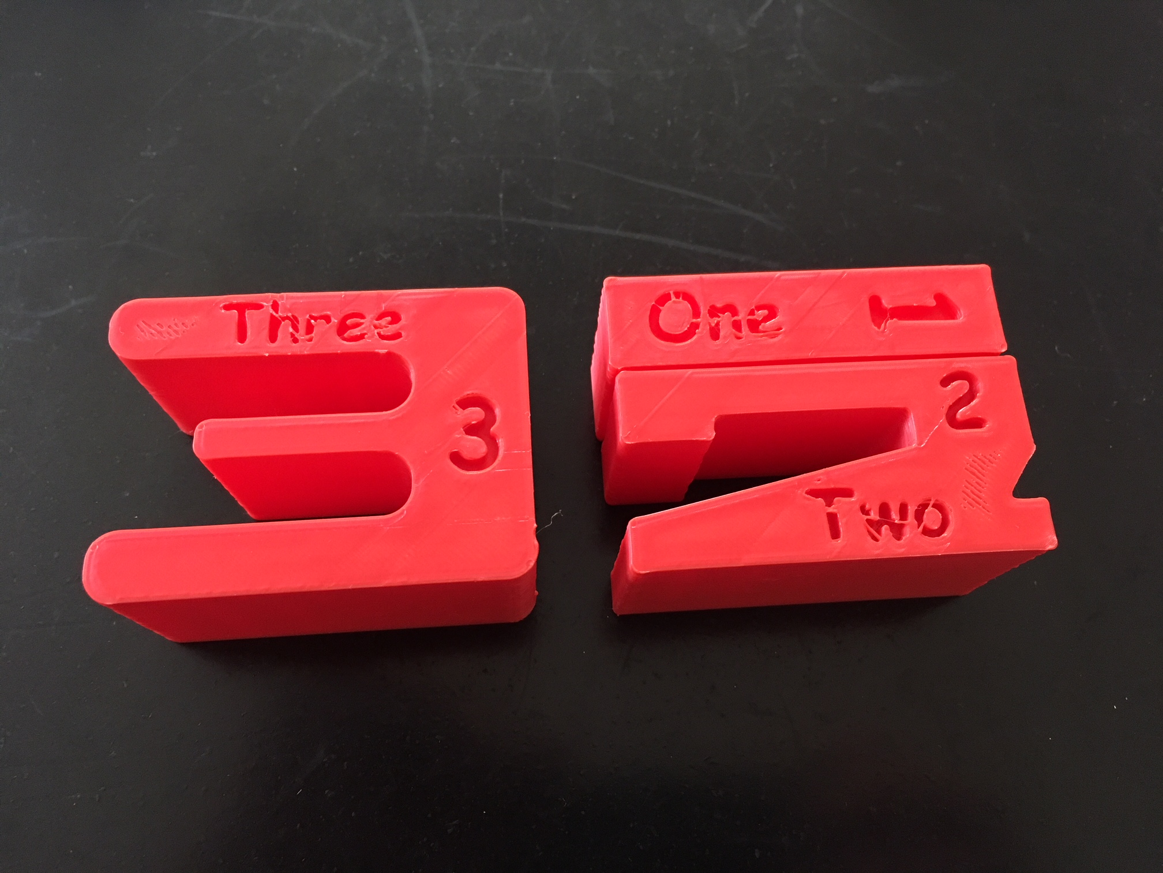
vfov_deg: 48.2
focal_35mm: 29
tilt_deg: -69.2
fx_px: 974
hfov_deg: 61.7
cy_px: 436
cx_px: 582
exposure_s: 1/33
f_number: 2.2
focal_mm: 4.15
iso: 160
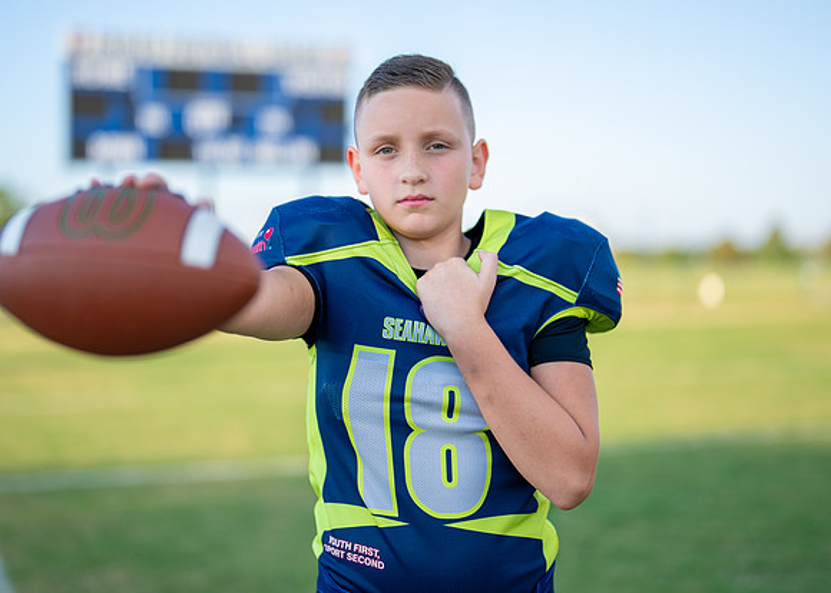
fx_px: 1487
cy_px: 269
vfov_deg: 22.6
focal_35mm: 63
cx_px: 424
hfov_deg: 31.2
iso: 100
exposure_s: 1/2500
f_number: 1.2
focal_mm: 50
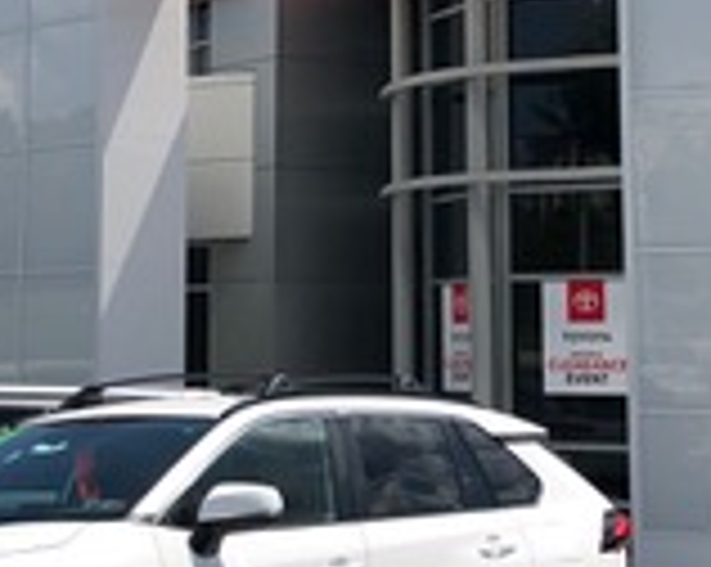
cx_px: 400
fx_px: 2333
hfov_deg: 17.3
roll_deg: -0.6
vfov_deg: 13.7
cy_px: -4
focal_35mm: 111
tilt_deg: +6.4
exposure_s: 1/3205
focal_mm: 3.99
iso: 25
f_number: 1.8
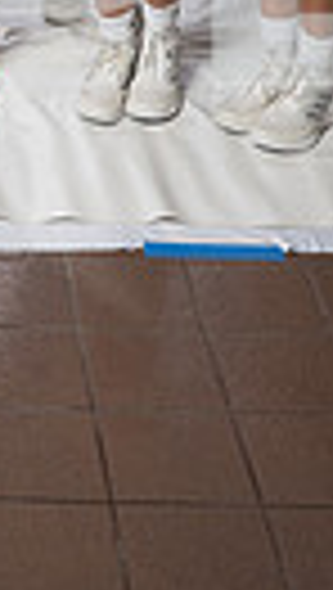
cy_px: -365
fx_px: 1580
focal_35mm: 101
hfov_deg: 11.6
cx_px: -144
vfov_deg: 18.1
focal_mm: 28
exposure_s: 1/250
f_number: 8
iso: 640
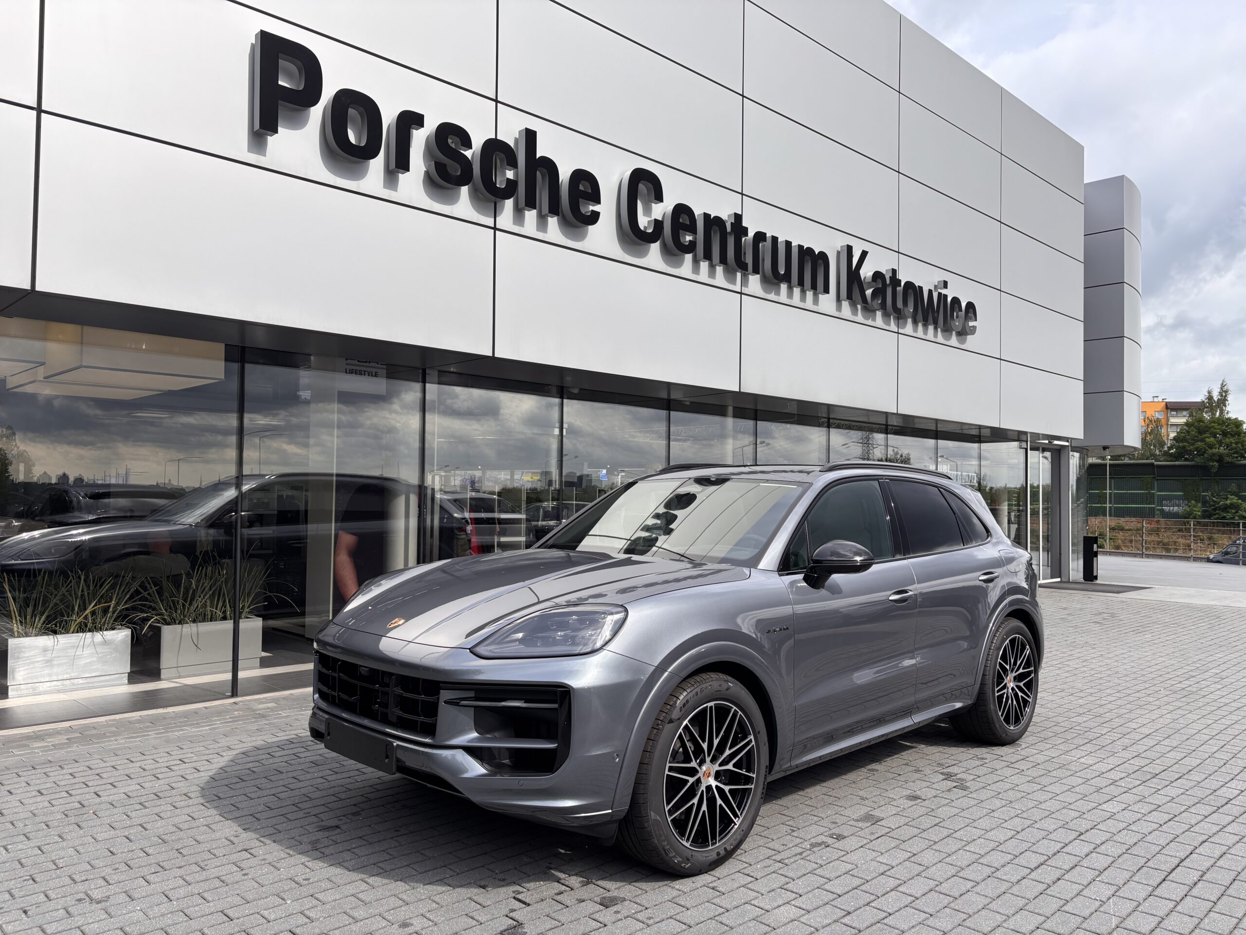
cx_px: 623
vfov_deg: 53.1
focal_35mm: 26
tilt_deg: +2.1
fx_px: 936
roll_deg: -0.4
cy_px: 468
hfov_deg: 67.3
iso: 50
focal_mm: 5.96
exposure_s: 1/2193
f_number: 1.6
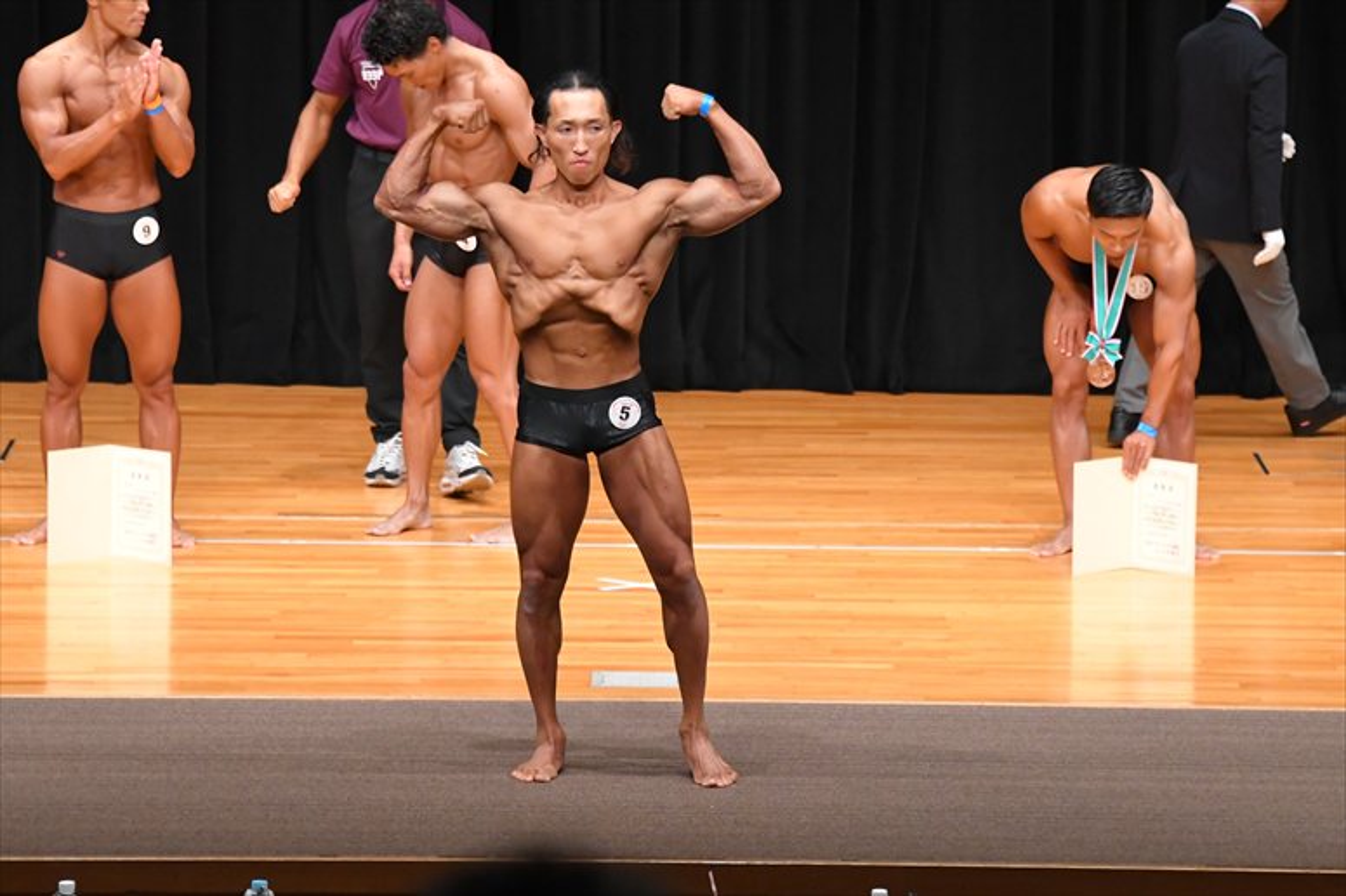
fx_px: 8409
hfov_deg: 9.2
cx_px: 673
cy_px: 448
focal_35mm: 225
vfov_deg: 6.1
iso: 5000
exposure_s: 1/400
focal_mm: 150
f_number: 5.6
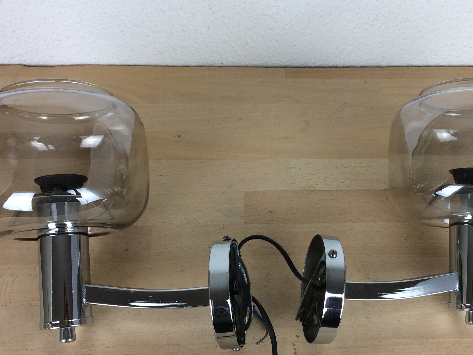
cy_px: 199
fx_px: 560
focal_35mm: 41
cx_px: 284
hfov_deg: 45.5
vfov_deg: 35.1
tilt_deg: -52.8
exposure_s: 1/100
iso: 64
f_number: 2.2
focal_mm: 4.15
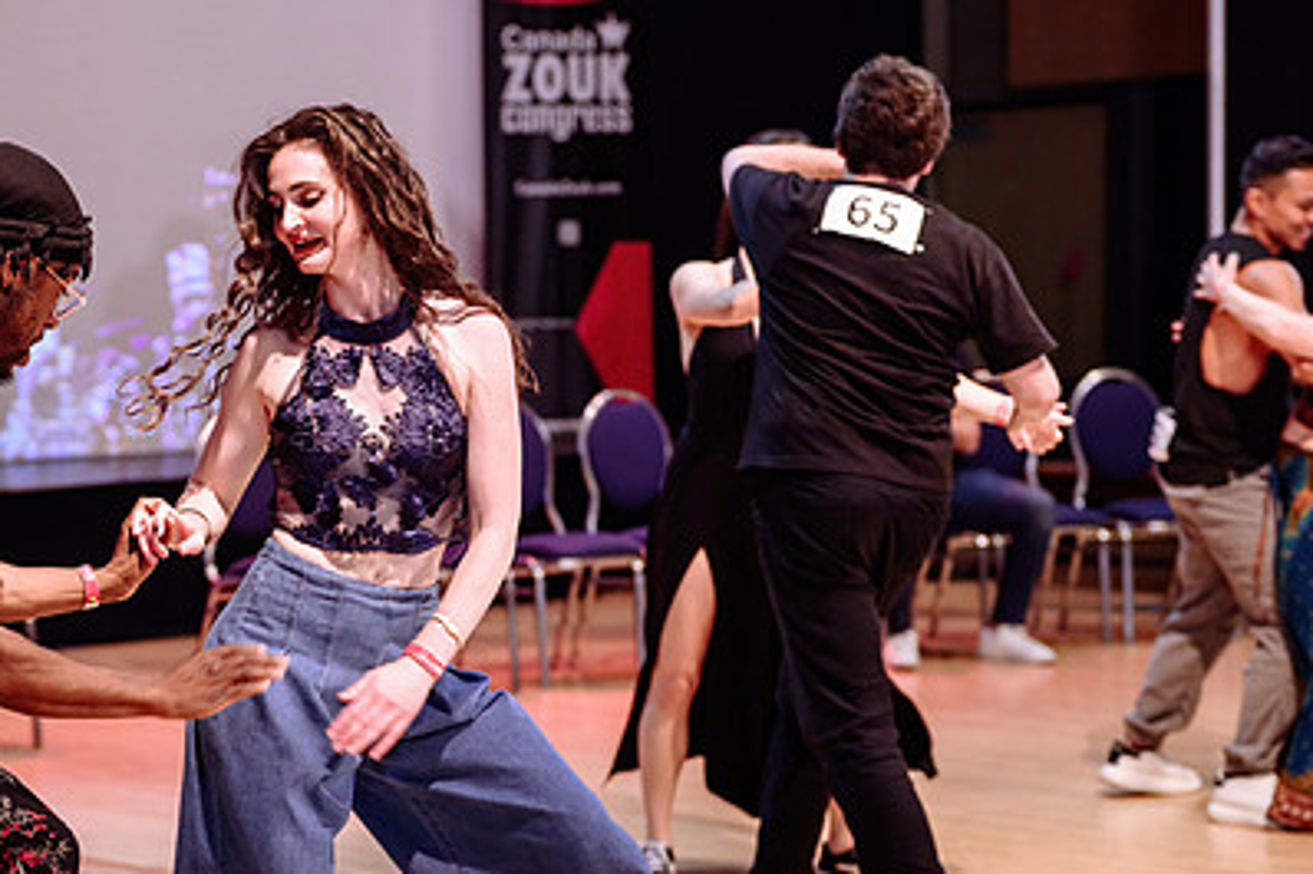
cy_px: 483
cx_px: 314
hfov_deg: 19.9
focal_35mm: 102
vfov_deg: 13.4
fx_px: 3718
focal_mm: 55
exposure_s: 1/250
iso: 1250
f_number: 2
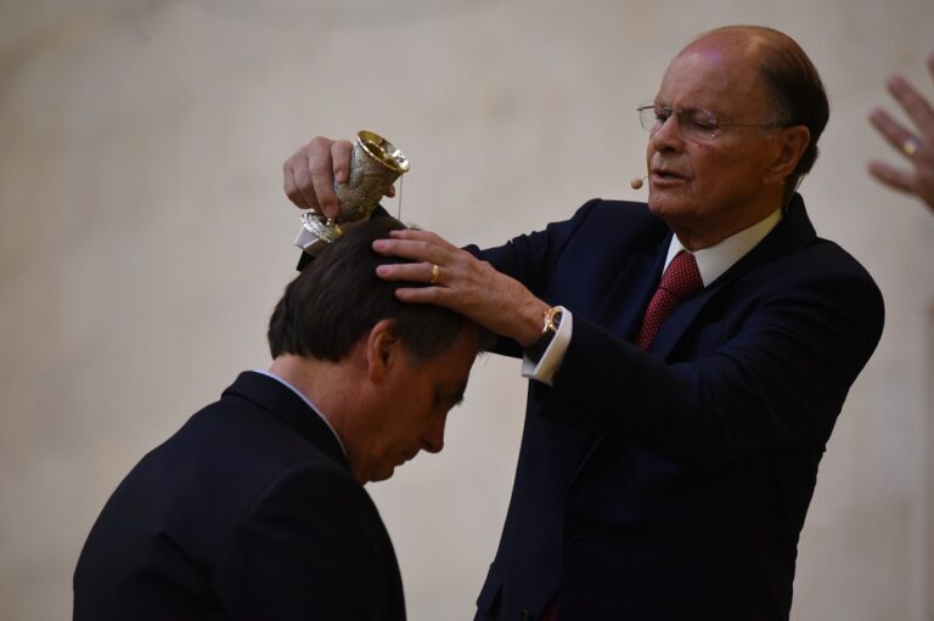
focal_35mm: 450
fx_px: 11667
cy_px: 310
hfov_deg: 4.6
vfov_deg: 3.1
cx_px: 467
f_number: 6.3
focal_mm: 450
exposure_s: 1/200
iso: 3200
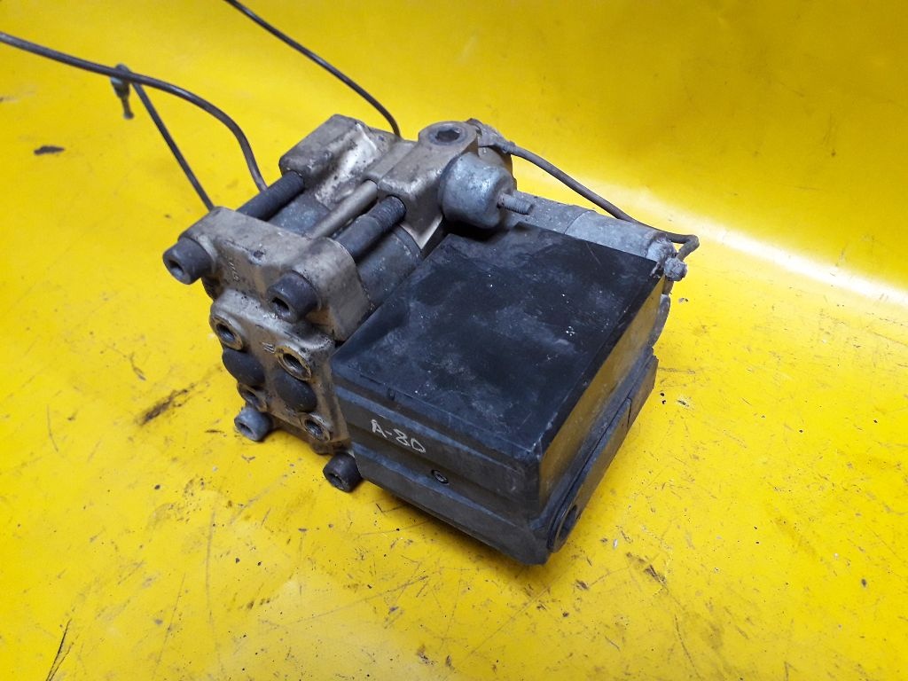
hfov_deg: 65.3
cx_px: 454
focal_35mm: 27
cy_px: 340
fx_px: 708
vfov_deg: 51.4
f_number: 1.9
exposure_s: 1/33
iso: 200
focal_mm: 3.6
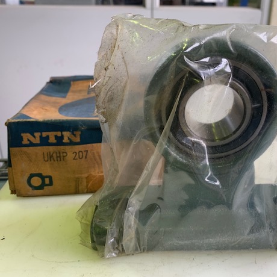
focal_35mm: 32
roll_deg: -0.1
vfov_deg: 51.1
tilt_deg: -19.3
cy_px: 133
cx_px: 164
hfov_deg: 50.8
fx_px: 290
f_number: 1.8
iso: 50
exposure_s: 1/60
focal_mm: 4.25
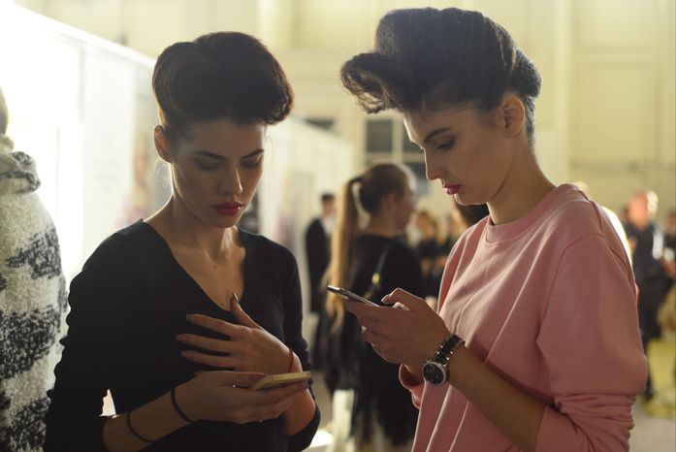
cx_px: 338
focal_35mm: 50
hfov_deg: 39.6
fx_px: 940
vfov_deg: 27.0
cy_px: 226
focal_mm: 50
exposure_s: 1/400
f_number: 2.8
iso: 2500
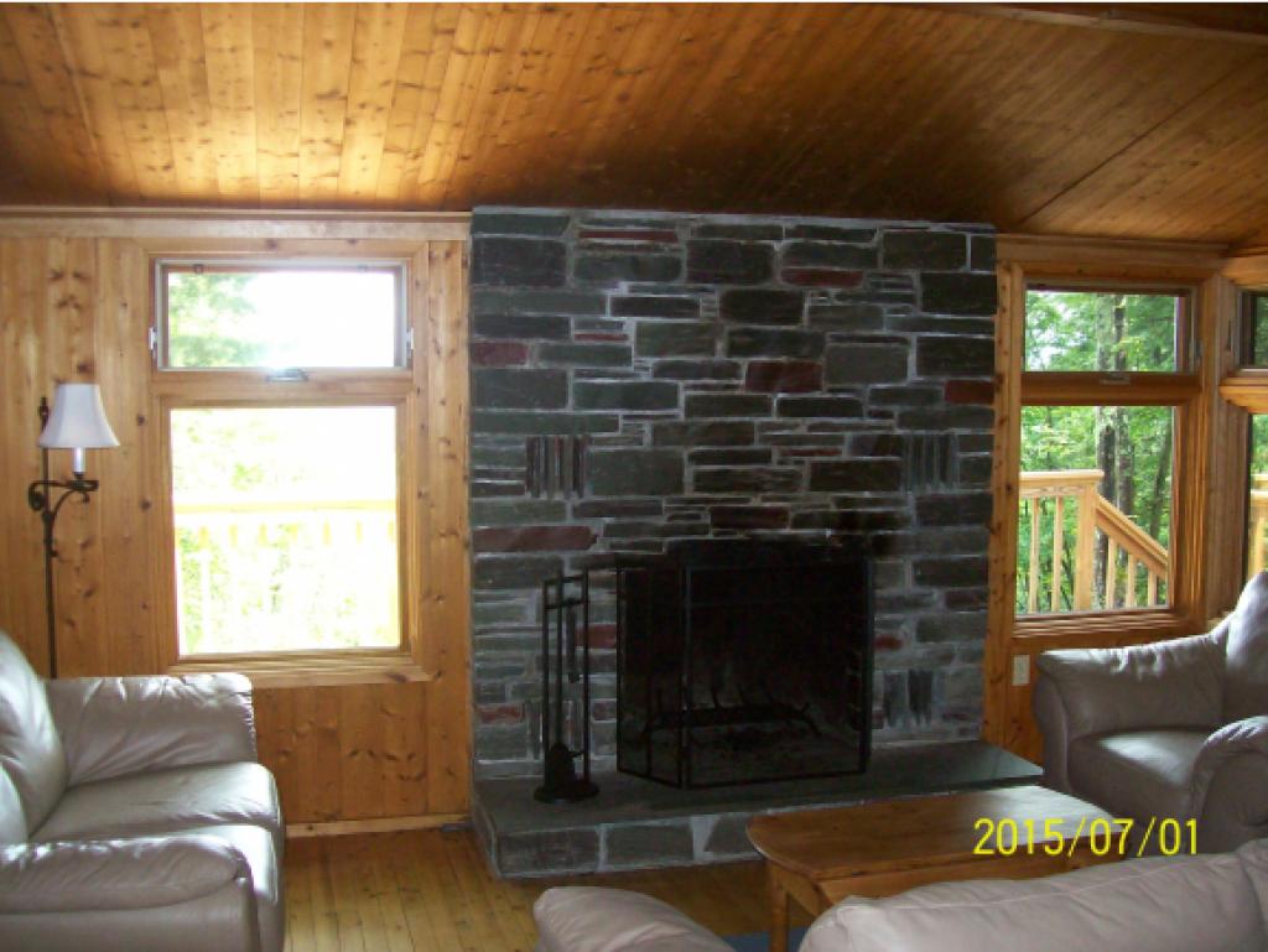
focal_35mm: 36
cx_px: 634
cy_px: 476
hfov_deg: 51.3
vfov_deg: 39.7
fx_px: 1319
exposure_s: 1/64
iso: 200
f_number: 2.7
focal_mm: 6
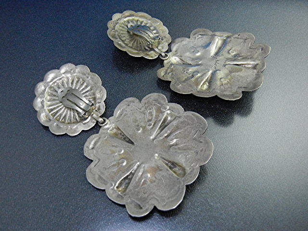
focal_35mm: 39
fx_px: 347
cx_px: 154
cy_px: 116
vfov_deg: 36.8
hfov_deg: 47.9
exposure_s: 1/30
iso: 723
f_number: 7.4
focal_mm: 7.1
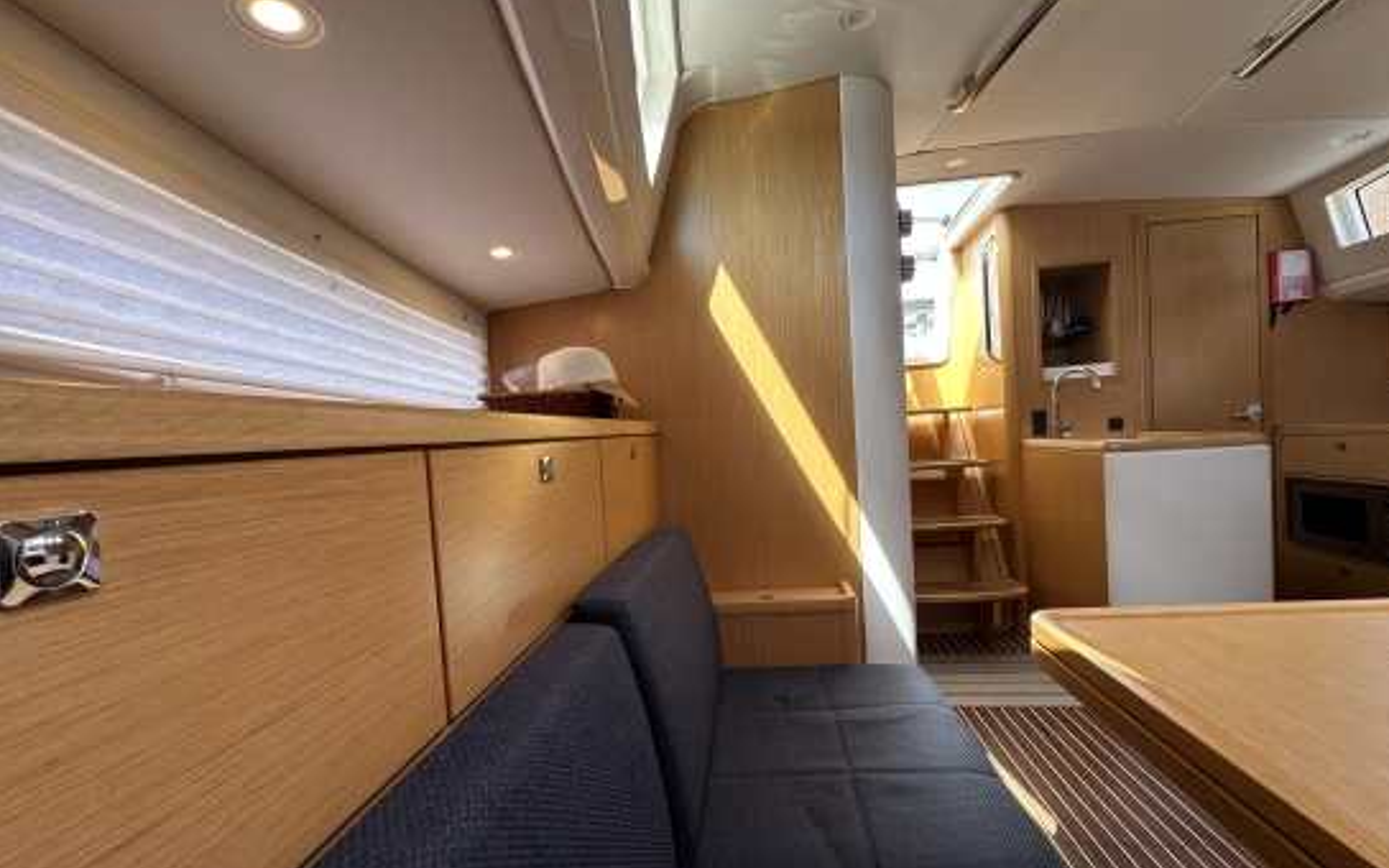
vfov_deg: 74.7
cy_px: 456
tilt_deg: -1.8
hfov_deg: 101.5
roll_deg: +3.3
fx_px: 568
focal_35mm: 15
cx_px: 700
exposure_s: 1/99
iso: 50
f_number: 2.2
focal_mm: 2.22
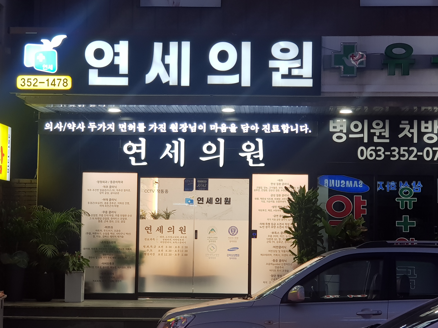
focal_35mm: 52
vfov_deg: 28.0
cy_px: 164
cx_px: 219
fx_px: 658
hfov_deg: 36.8
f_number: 2.4
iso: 40
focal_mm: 6
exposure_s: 1/30
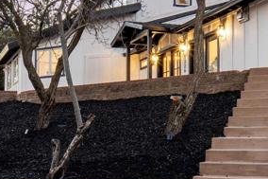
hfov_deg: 29.5
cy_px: 147
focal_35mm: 65
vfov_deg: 20.6
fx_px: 484
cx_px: 19
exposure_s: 1/3
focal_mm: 12
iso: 250
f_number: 9
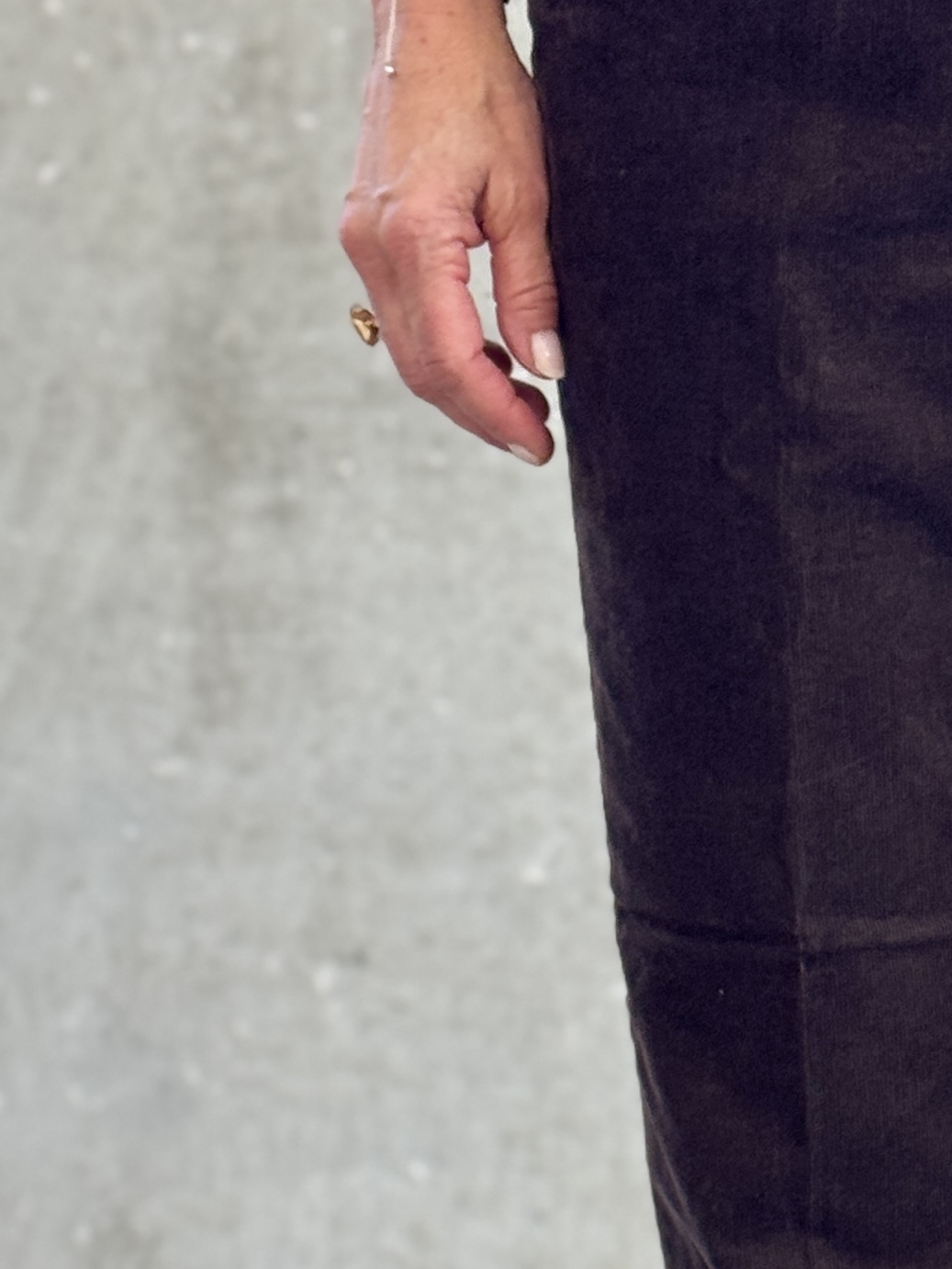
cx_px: 1068
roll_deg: -0.2
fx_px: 5132
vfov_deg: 14.0
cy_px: 1019
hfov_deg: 10.5
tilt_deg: -5.9
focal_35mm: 140
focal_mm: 6.76
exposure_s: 1/50
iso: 100
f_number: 1.78
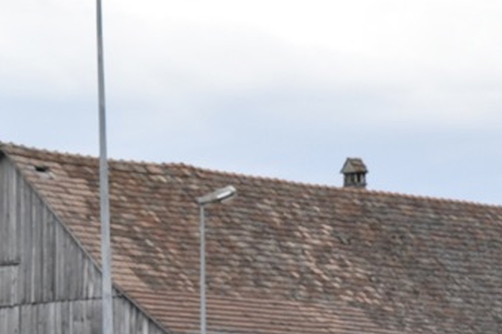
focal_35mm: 220
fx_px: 3066
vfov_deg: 6.1
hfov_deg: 9.3
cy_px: 560
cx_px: 92
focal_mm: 62
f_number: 11
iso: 3200
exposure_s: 1/2000
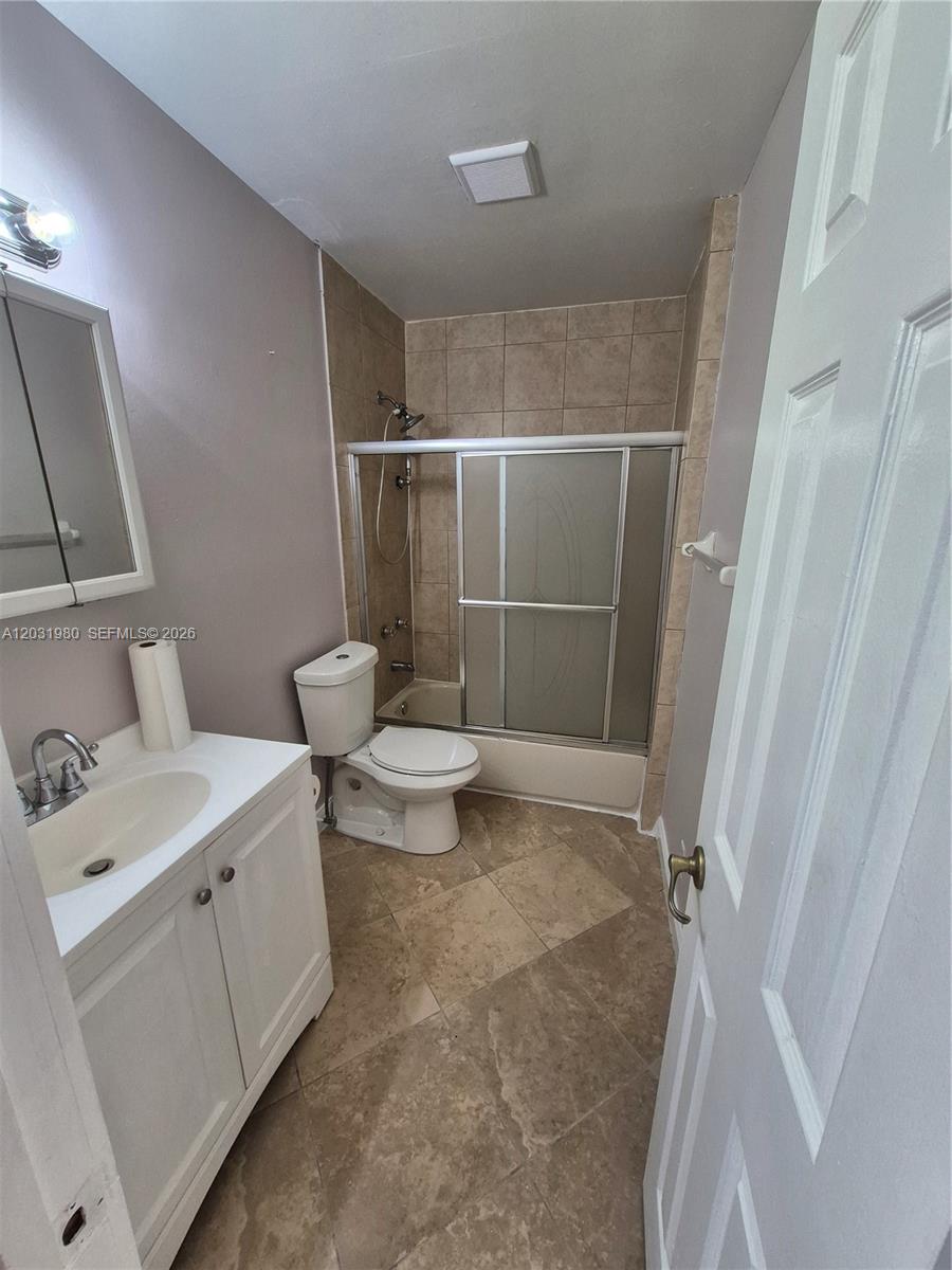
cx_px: 476
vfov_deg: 106.2
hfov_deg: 89.9
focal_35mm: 13
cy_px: 635
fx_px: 477
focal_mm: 1.74
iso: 160
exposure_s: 1/60
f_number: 2.2
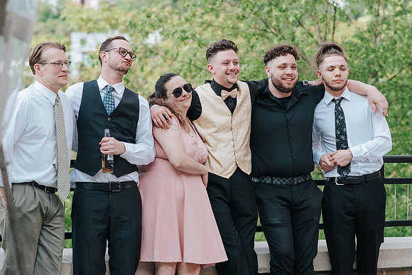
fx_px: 1693
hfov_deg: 13.9
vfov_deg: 9.3
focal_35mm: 148
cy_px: 138
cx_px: 234
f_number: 3.5
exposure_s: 1/640
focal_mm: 85
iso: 400
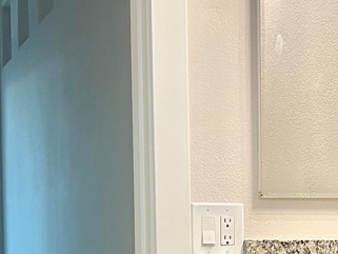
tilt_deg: -3.6
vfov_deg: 17.4
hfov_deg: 22.9
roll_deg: -0.4
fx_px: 811
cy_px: 252
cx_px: 312
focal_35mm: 83
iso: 100
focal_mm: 5.7
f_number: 1.5
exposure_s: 1/60
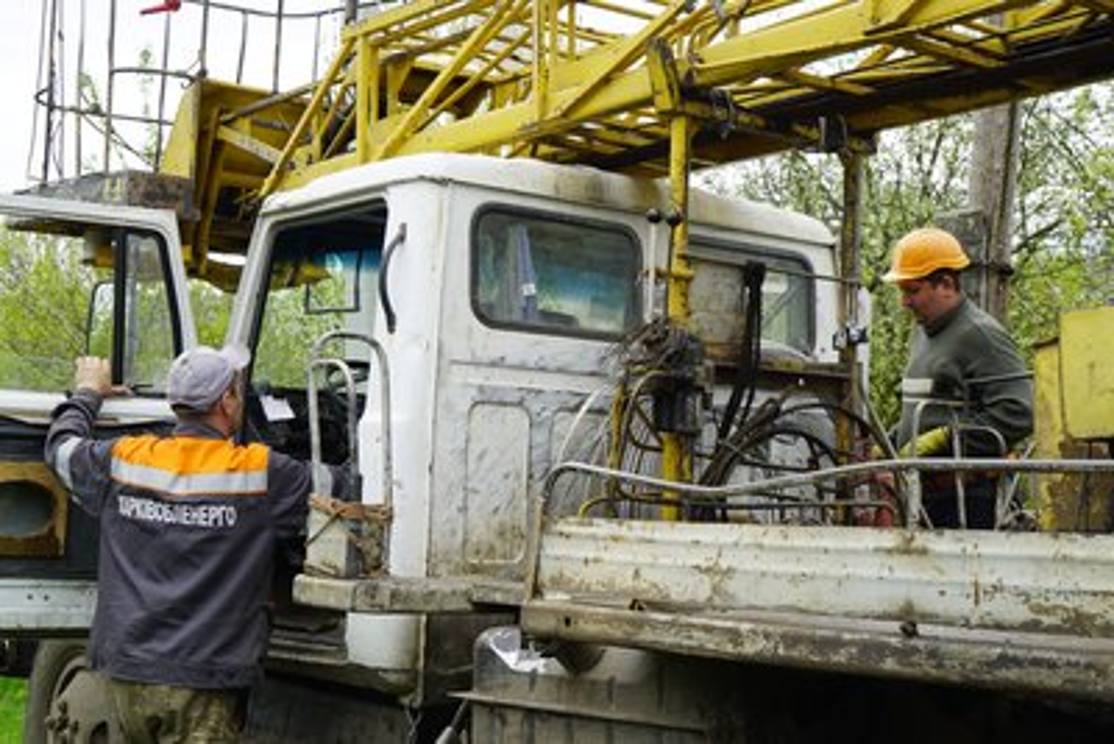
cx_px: 557
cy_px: 372
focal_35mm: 47
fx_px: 1455
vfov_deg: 28.7
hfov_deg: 41.9
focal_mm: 47
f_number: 8
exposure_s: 1/80
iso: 100
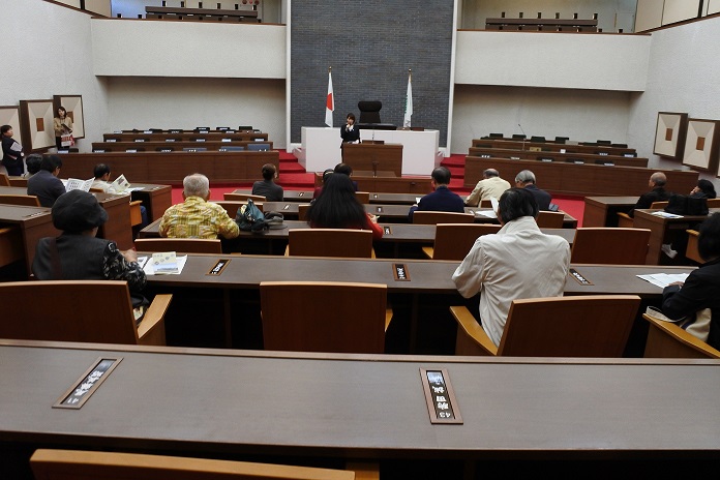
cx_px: 360
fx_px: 540
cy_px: 240
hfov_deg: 67.4
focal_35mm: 27
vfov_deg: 47.9
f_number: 3.5
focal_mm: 10
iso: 900
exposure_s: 1/100
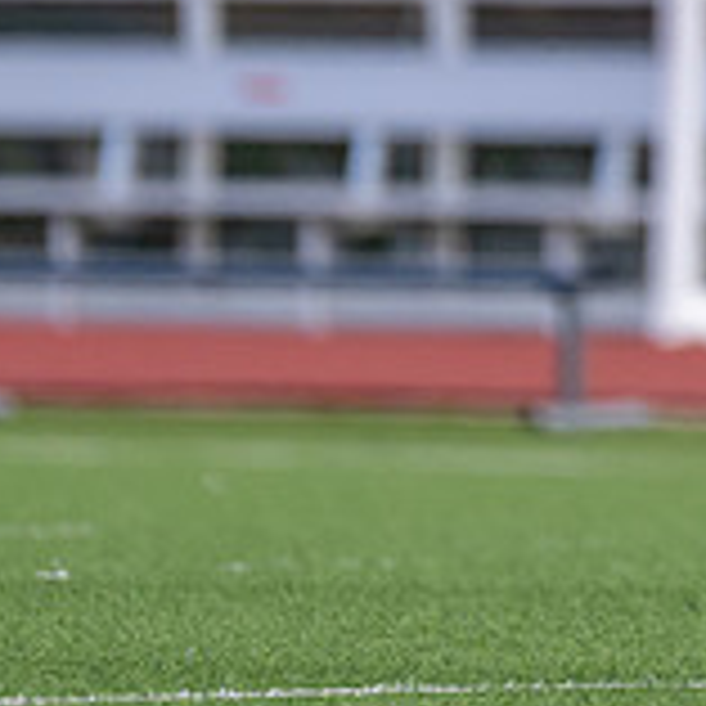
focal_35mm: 1113
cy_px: -287
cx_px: 1134
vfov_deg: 1.6
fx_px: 25682
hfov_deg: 1.6
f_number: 2.8
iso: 250
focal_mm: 200
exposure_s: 1/2500
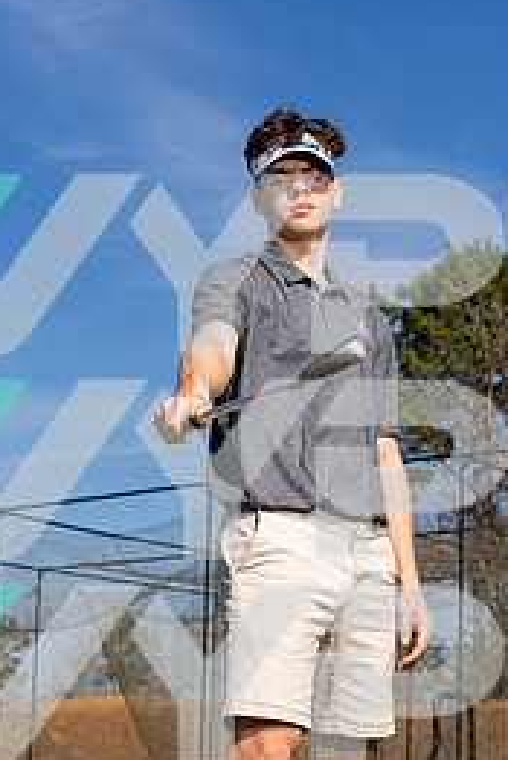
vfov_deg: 23.6
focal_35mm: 86
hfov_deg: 15.9
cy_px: 470
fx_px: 1818
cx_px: 283
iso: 64
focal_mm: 50
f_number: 7.1
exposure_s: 1/320
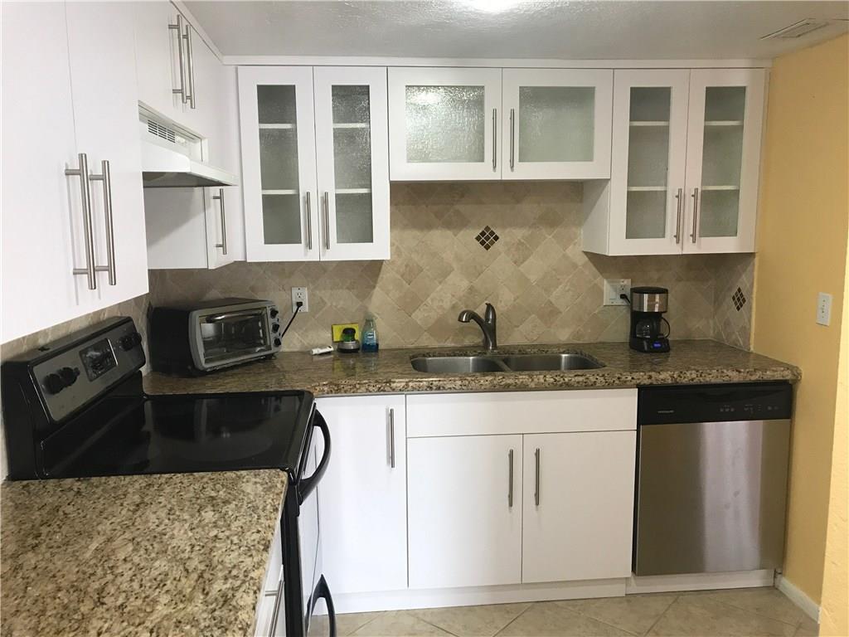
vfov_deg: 49.7
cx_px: 424
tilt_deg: -7.8
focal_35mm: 28
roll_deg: +0.5
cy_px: 318
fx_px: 687
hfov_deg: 63.4
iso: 40
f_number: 1.8
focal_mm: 3.99
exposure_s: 1/30
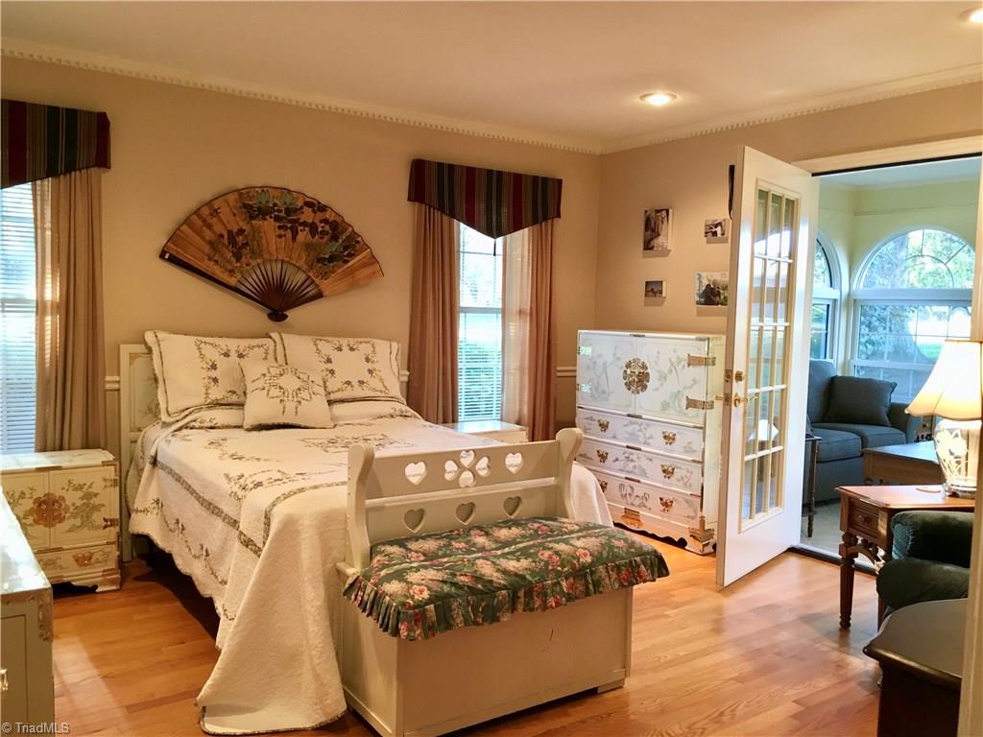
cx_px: 492
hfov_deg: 61.7
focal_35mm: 29
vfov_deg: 48.2
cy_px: 368
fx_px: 824
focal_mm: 4.15
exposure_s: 1/30
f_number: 2.2
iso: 100
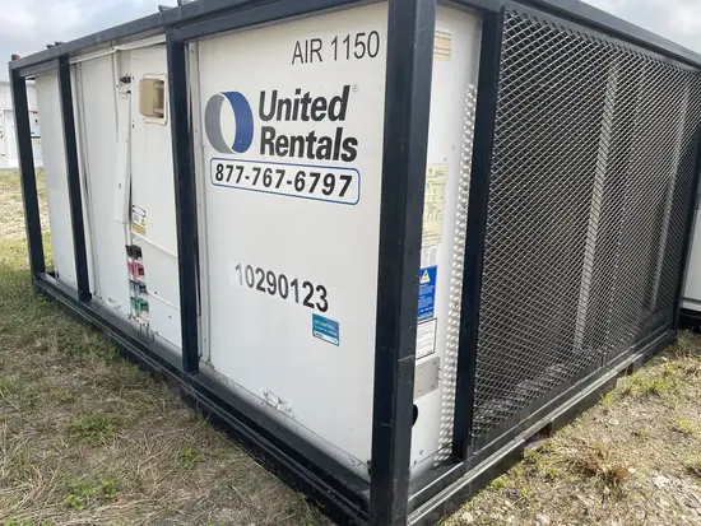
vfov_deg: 53.1
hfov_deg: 67.3
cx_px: 350
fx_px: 527
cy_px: 263
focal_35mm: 26
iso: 32
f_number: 1.6
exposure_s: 1/2451
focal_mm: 4.2
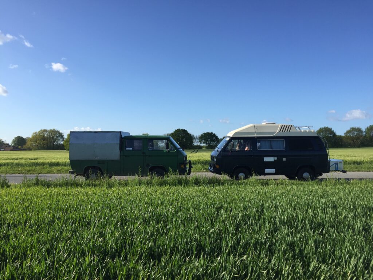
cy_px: 140
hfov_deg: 61.7
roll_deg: -0.9
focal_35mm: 29
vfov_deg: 48.2
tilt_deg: +0.8
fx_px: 312
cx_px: 186
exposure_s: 1/1364
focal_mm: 4.15
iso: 32
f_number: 2.2
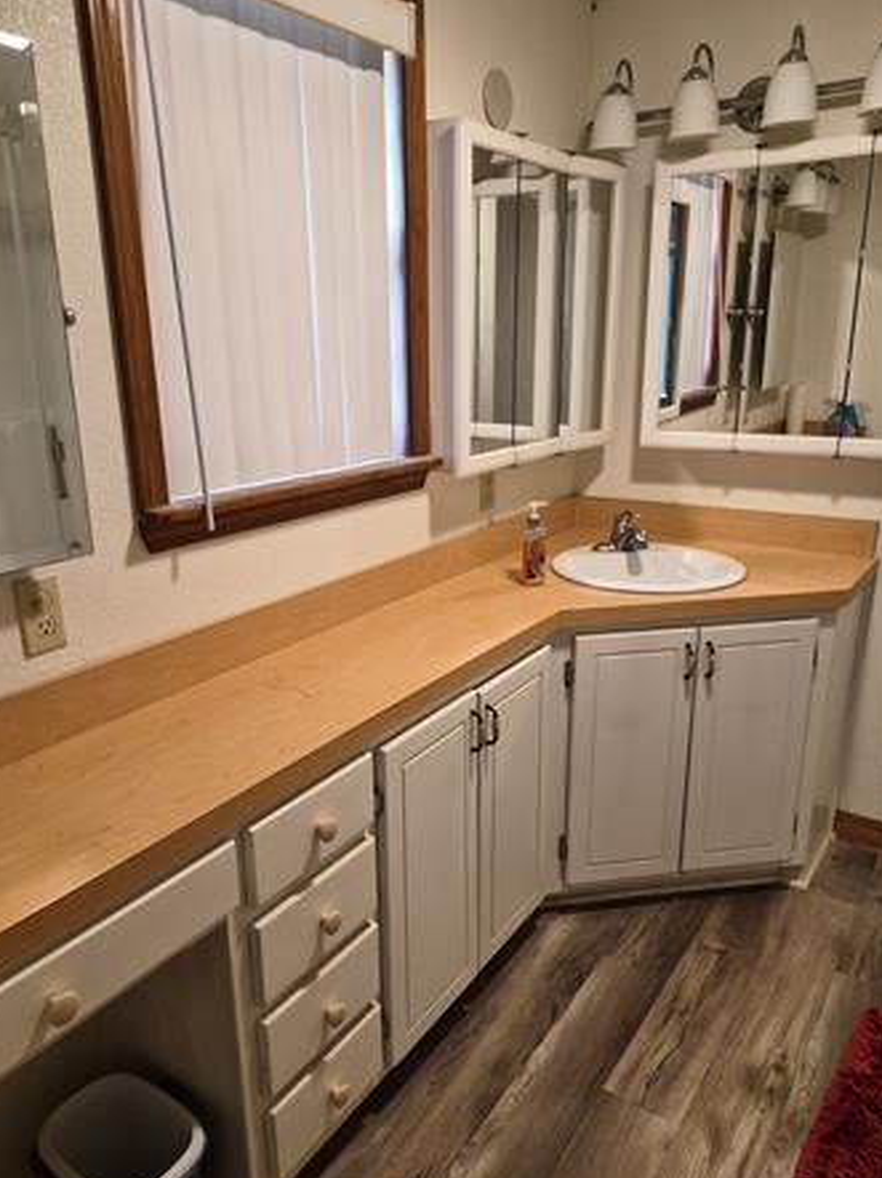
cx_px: 416
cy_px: 616
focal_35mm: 25
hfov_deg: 54.8
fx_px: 850
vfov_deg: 69.4
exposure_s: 1/120
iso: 640
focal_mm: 5.4
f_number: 1.8
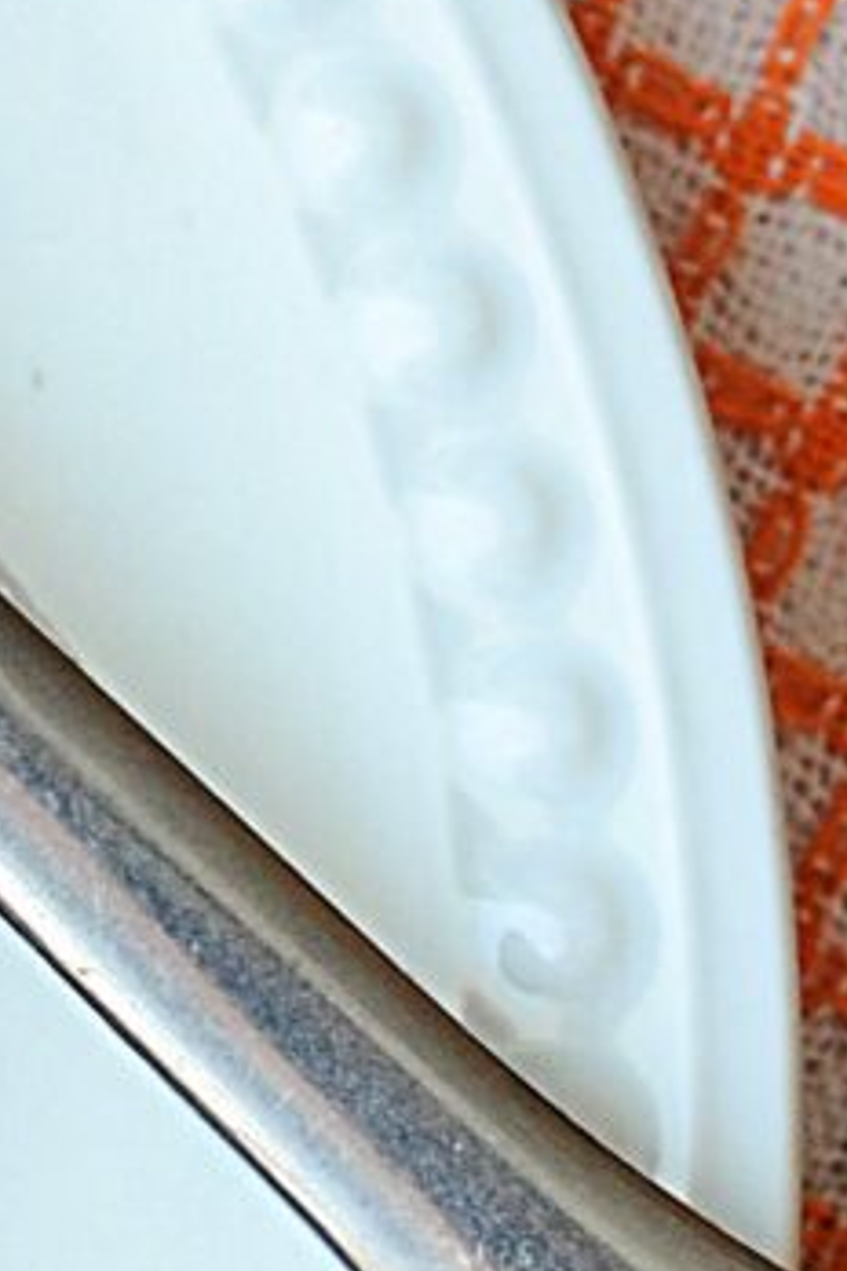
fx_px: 13610
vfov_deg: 5.3
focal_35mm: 386
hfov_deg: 3.5
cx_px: -1957
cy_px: -347
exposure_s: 1/80
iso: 500
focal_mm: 35
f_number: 4.5
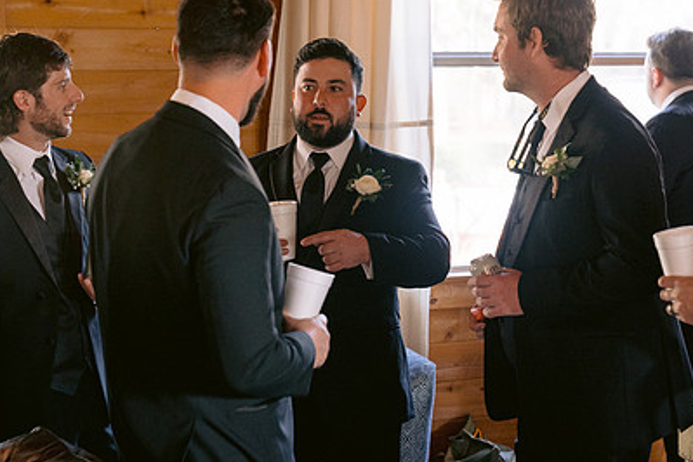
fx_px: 1790
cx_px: 360
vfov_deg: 14.7
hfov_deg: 21.9
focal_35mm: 93
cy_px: 232
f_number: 3.5
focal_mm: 64
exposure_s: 1/100
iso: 1600
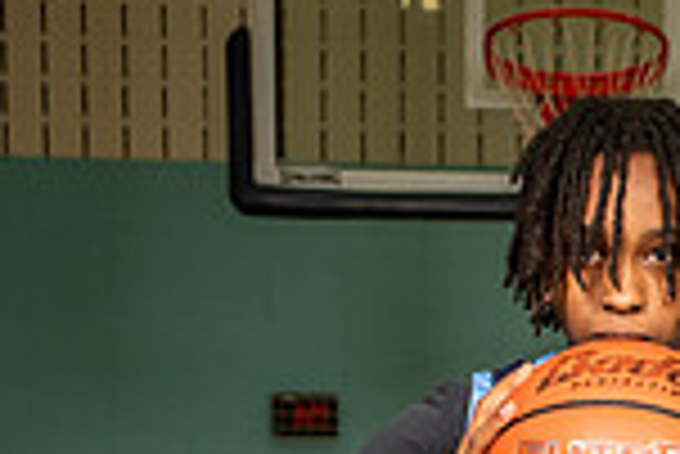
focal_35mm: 125
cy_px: 984
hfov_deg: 16.1
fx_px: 2363
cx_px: 630
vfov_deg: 10.0
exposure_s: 1/320
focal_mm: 42
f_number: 6.3
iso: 640
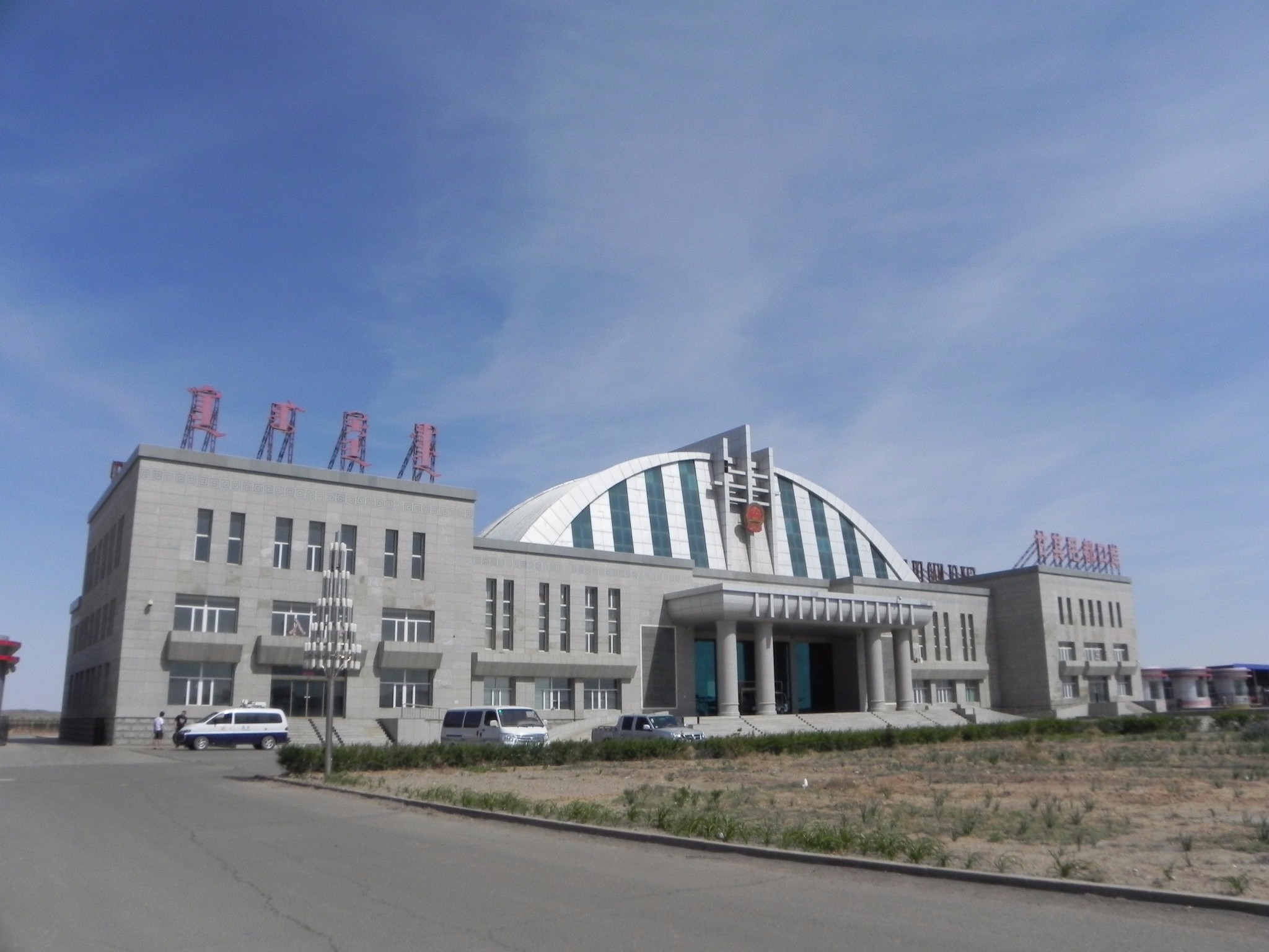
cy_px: 476
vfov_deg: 53.1
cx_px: 634
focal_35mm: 26
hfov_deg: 67.3
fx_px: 953
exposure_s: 1/833
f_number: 8
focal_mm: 4.6
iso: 160
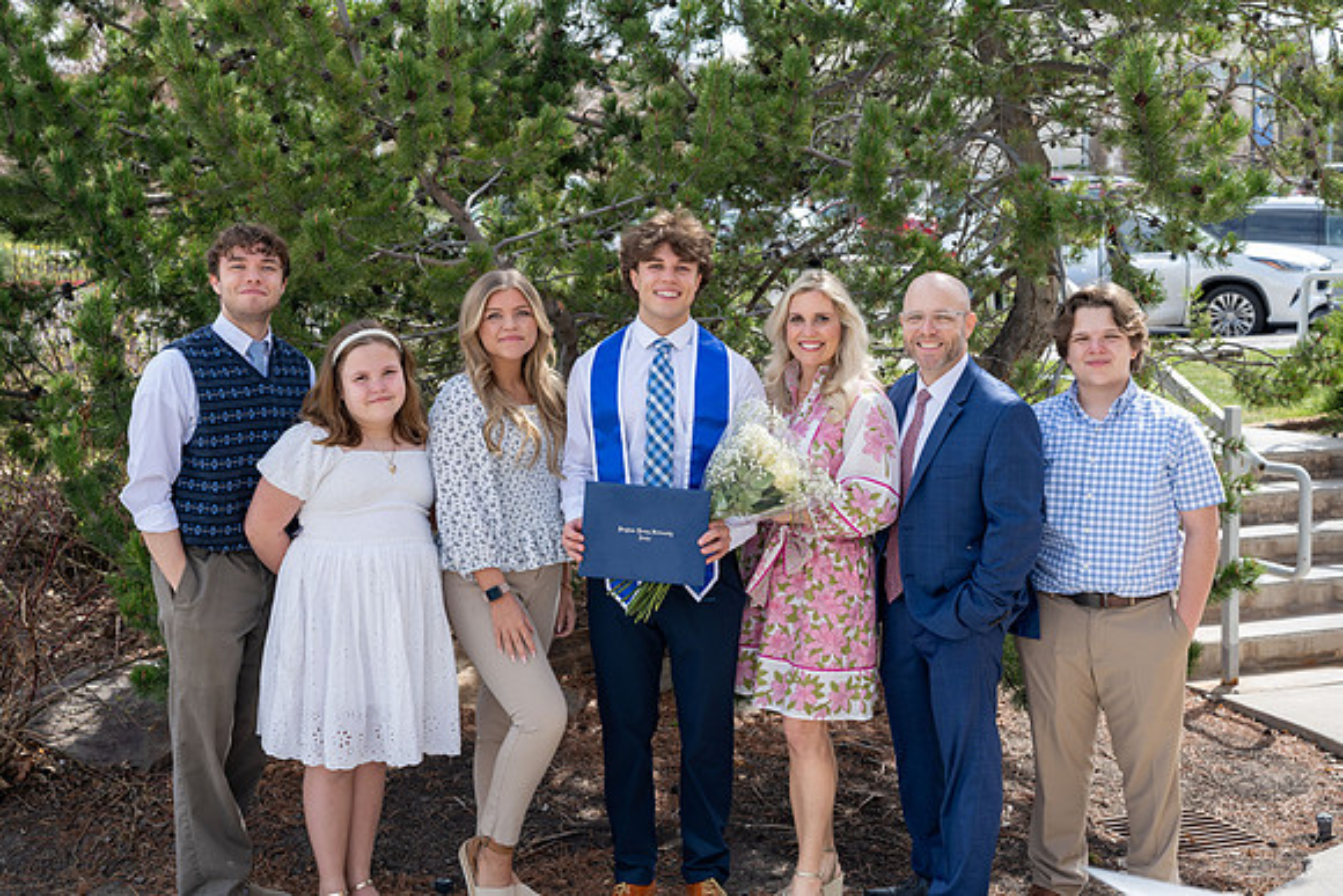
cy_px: 363
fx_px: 1730
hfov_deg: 42.4
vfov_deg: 29.0
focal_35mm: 46
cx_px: 657
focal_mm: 39
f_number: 4
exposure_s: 1/320
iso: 80
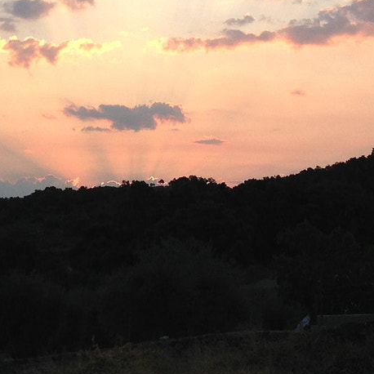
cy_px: -28
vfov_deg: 16.6
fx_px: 1247
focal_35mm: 102
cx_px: 208
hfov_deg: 17.1
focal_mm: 4.13
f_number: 2.4
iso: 50
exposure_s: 1/364
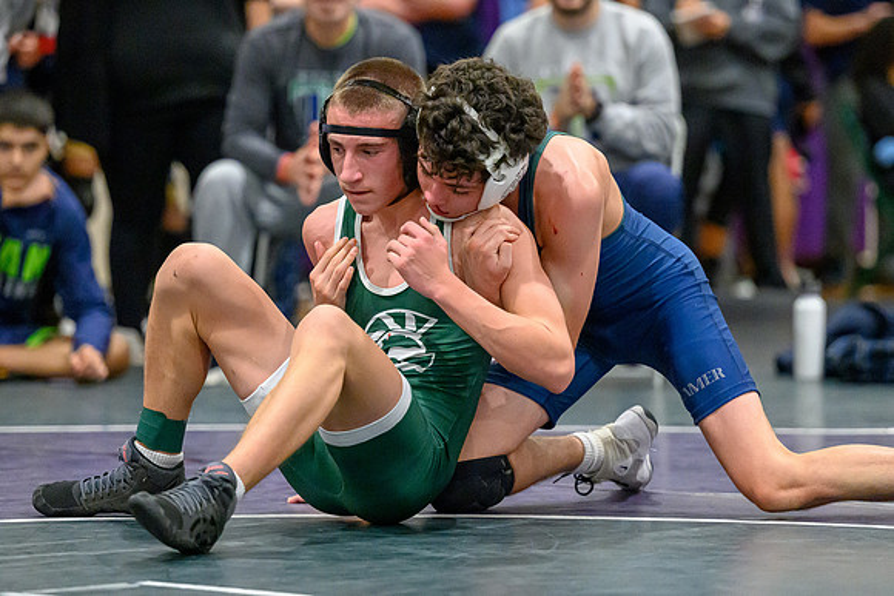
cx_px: 448
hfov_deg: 10.1
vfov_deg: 6.8
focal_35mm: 203
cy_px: 271
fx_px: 5042
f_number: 2.8
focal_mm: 145
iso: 11400
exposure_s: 1/800
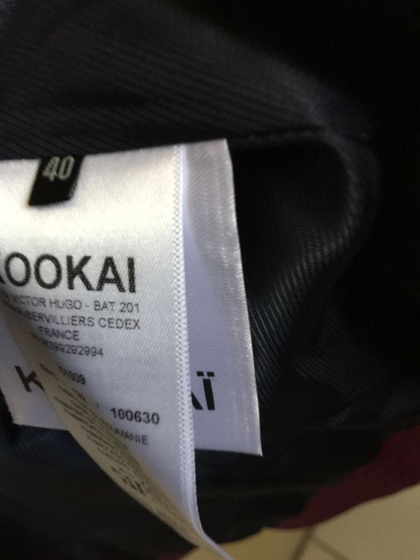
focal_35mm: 29
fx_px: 469
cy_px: 280
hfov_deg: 48.2
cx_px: 210
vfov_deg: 61.7
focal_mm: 4.15
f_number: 2.2
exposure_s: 1/17
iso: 125
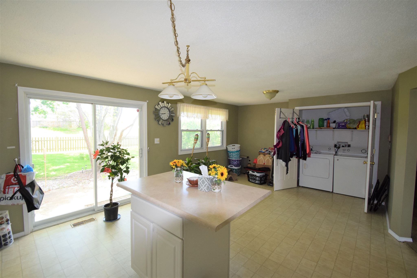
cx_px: 208
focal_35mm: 15
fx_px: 174
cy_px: 139
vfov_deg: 77.3
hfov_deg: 100.4
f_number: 5.6
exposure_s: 1/125
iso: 800
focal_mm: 10
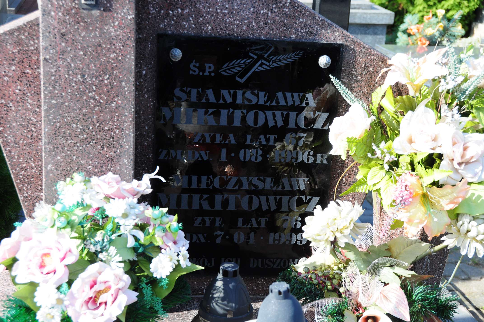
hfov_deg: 30.5
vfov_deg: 20.6
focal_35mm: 66
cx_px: 242
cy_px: 161
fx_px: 886
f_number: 7.1
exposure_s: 1/200
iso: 200
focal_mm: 44
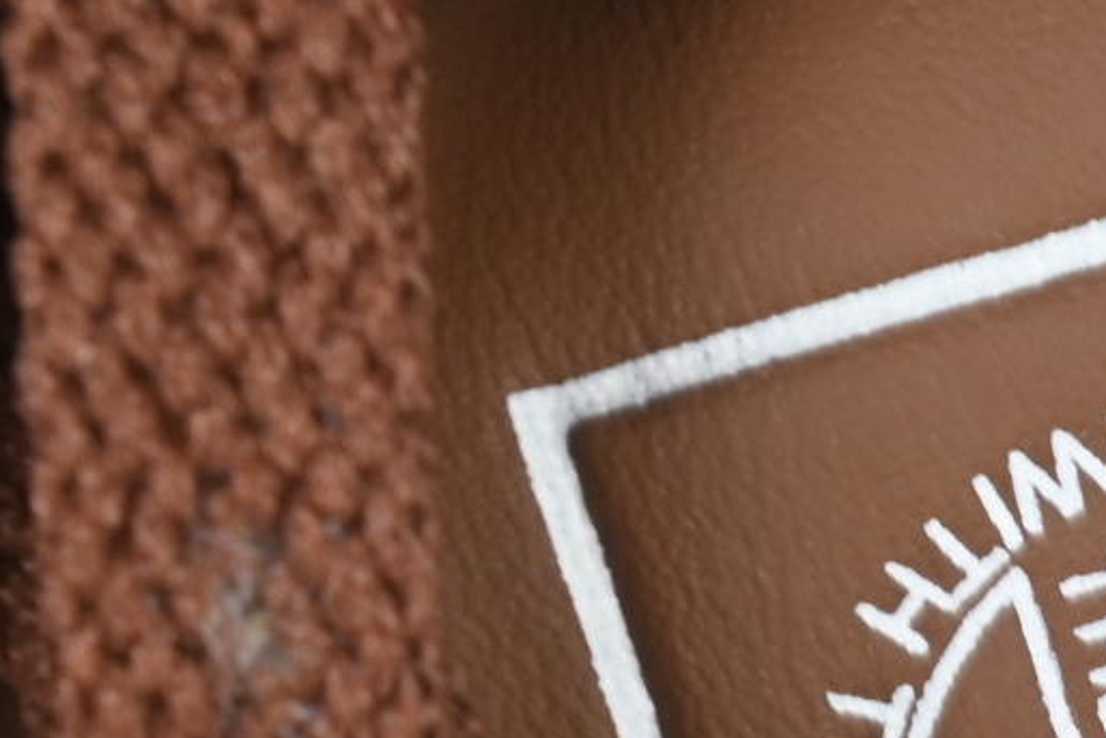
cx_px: 1495
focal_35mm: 406
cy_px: 542
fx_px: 12476
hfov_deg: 5.0
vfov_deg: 3.4
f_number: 6.3
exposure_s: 1/60
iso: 160
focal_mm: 50
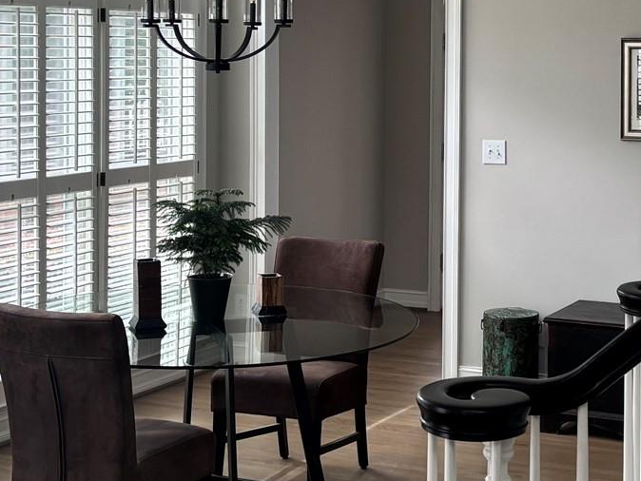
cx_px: 449
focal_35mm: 79
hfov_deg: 24.5
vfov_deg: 18.5
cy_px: 96
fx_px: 1463
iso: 80
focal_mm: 5.96
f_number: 1.6
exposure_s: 1/120
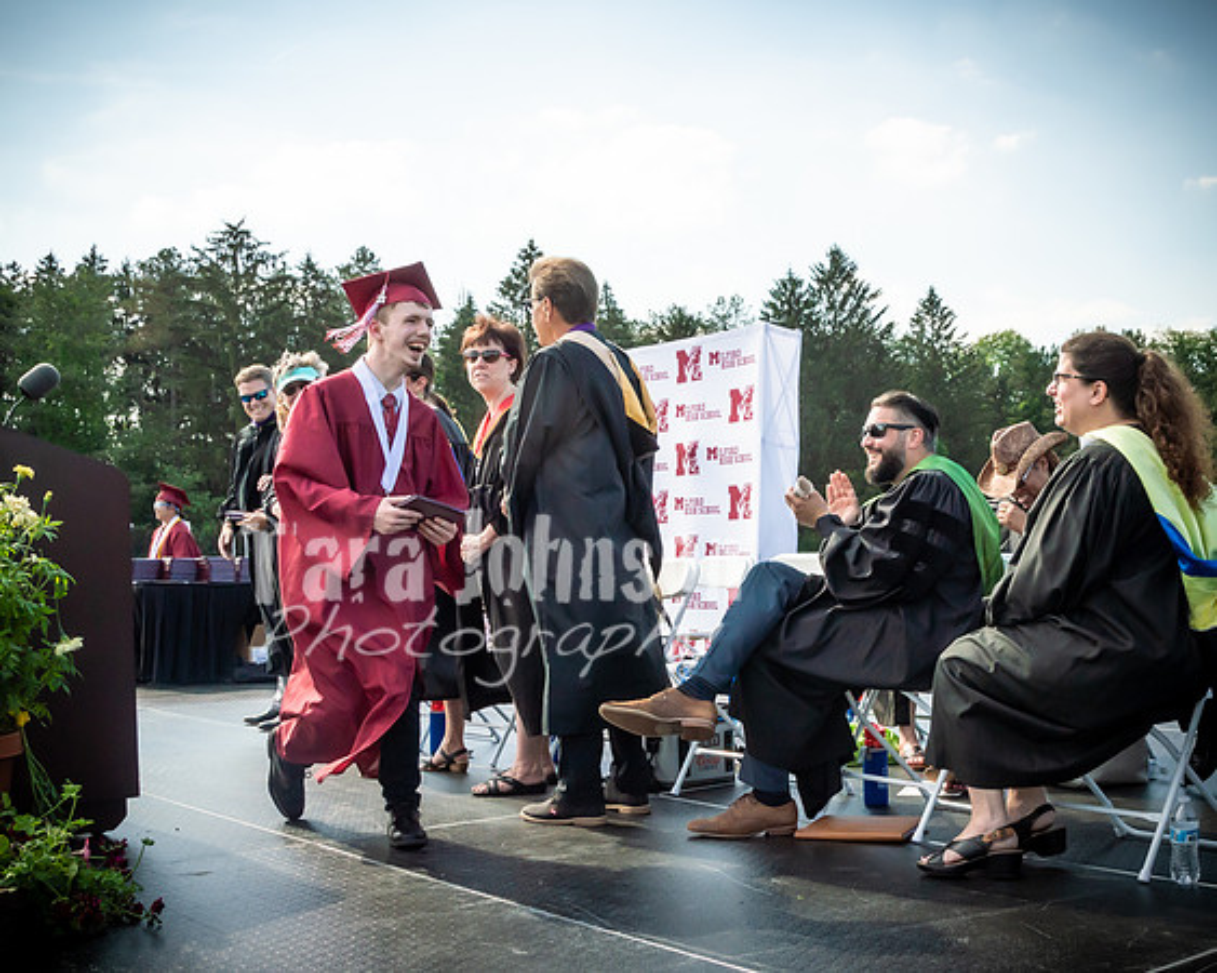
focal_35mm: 40
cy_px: 558
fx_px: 1433
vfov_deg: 37.4
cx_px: 752
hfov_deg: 45.7
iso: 200
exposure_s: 1/800
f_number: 7.1
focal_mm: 17
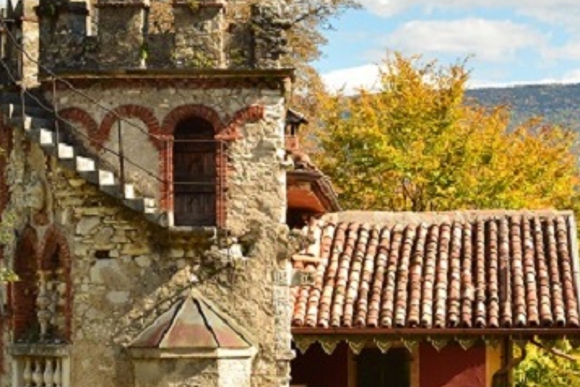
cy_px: 359
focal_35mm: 117
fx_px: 1889
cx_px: 437
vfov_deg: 11.6
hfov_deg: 17.4
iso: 500
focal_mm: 31
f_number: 16
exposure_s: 1/250
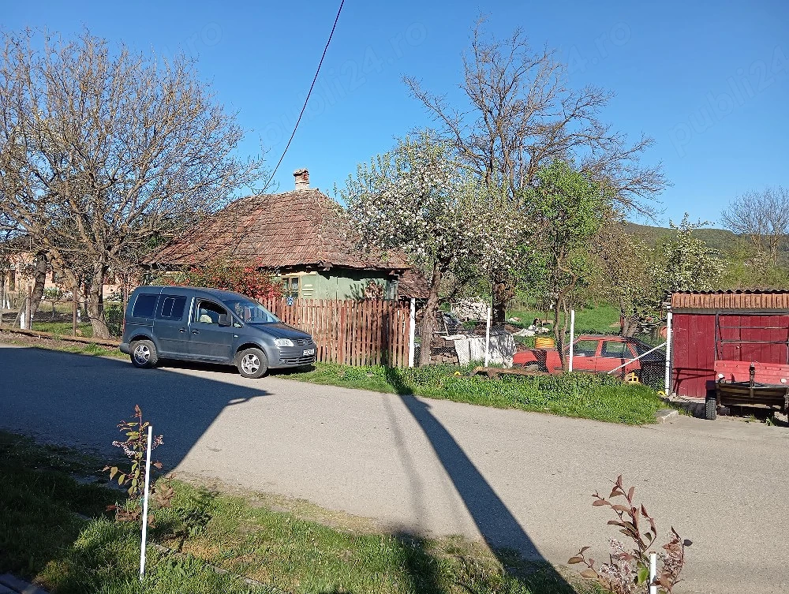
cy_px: 297
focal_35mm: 28
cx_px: 394
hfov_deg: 63.4
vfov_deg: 49.9
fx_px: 639
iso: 109
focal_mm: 4.22
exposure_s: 1/556
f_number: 1.8
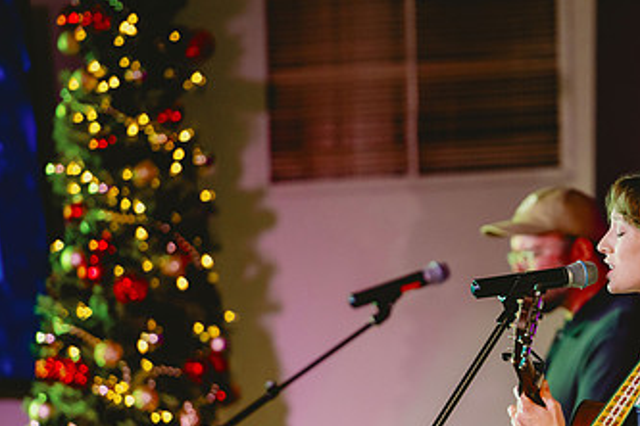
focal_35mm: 348
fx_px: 6186
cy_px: 339
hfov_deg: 5.9
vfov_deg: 3.9
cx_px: 527
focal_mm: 200
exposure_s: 1/250
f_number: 2.8
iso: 1250
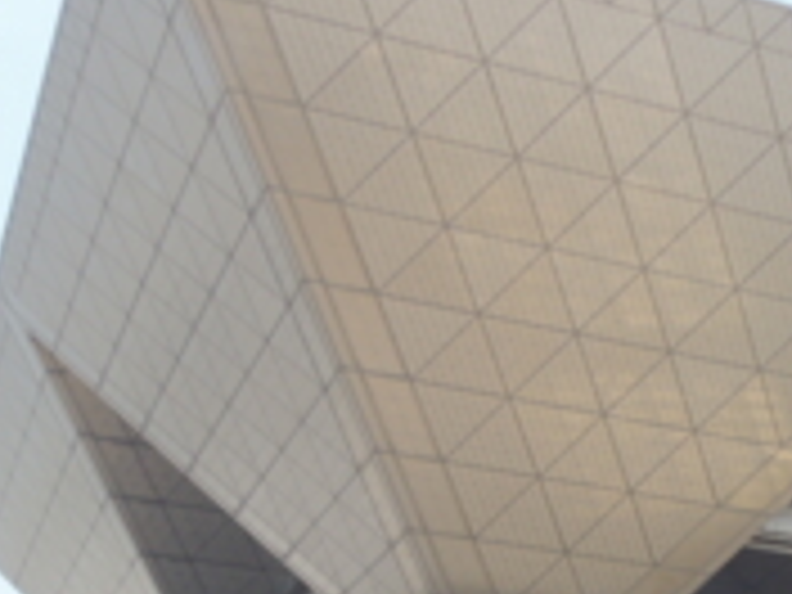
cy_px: 747
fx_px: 2059
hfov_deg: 20.7
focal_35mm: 90
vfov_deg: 15.7
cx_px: 868
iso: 100
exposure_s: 1/125
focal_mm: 5.8
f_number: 7.1
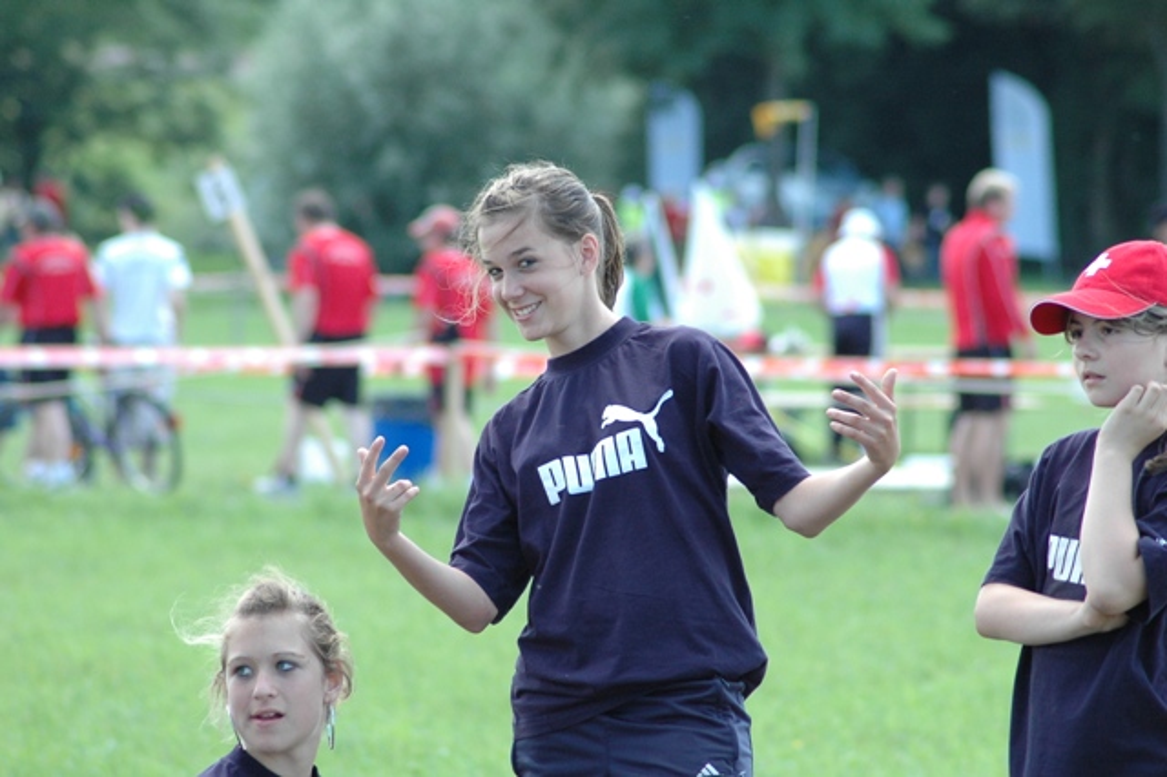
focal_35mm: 300
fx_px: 9720
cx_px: 584
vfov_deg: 4.6
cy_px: 388
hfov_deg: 6.9
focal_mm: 200
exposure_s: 1/400
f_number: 5.6
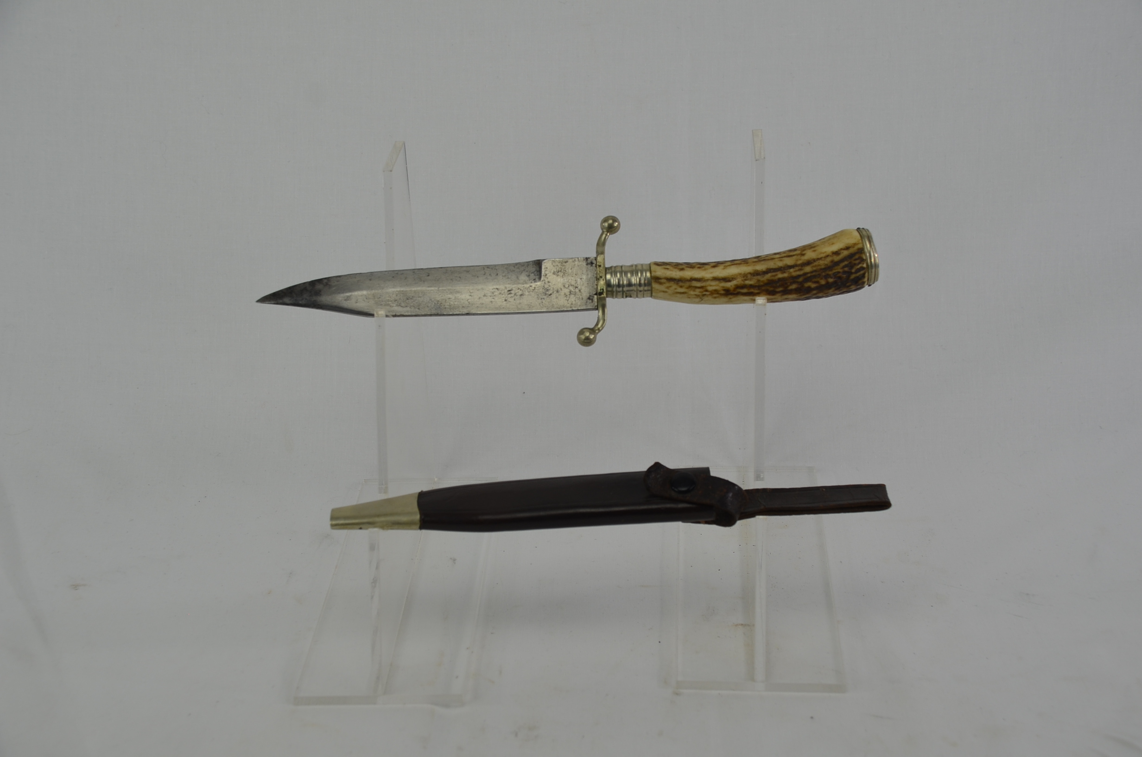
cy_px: 378
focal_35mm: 48
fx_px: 1520
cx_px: 571
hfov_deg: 41.2
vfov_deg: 28.0
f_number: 5.6
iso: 200
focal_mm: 32
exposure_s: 1/125
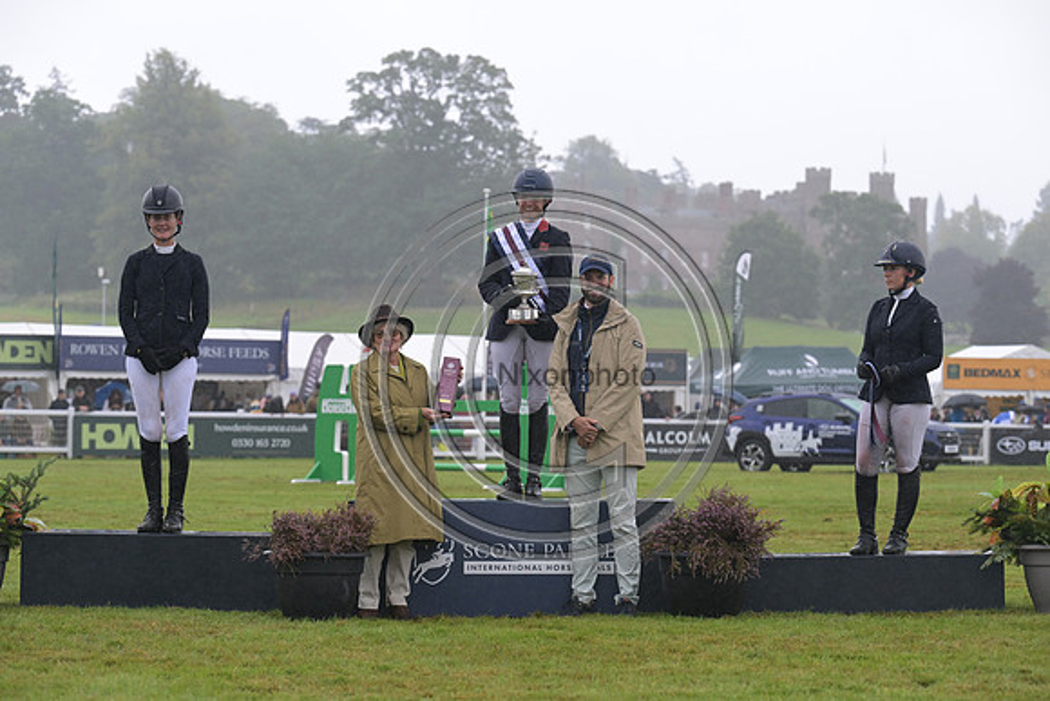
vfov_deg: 11.9
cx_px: 525
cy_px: 350
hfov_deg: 17.8
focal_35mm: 115
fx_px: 3355
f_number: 5
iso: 1100
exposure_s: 1/1000
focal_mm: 115
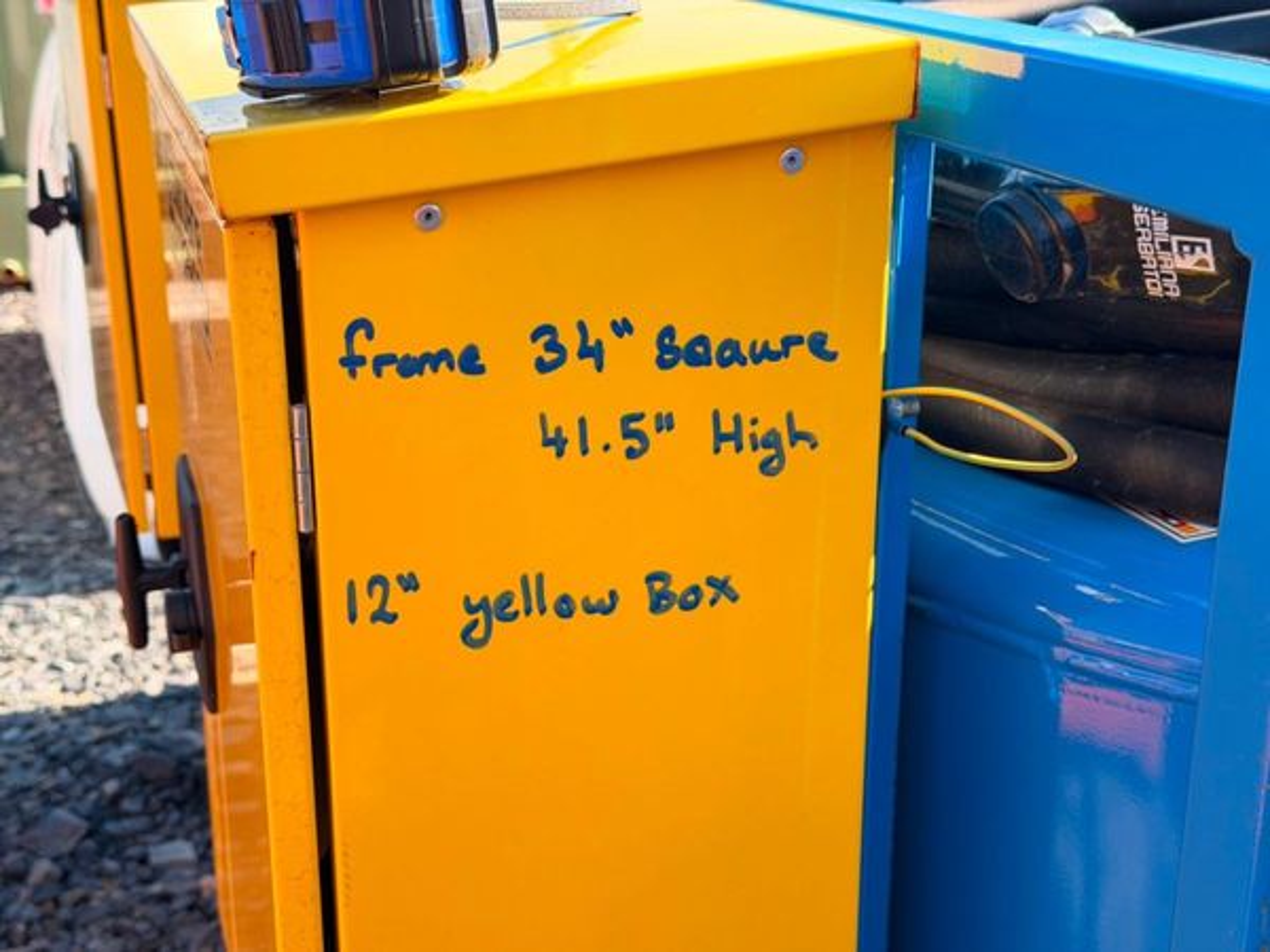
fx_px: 1761
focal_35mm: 48
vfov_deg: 30.3
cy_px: 476
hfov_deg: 39.7
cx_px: 635
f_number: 1.78
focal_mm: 6.76
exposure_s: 1/1116
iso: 80
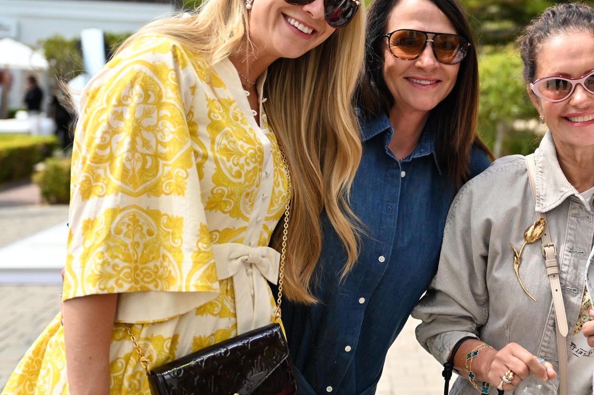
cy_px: 151
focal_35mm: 79
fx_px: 1303
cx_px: 431
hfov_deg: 25.4
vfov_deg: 17.2
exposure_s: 1/8000
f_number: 2.8
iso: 800
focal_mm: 41
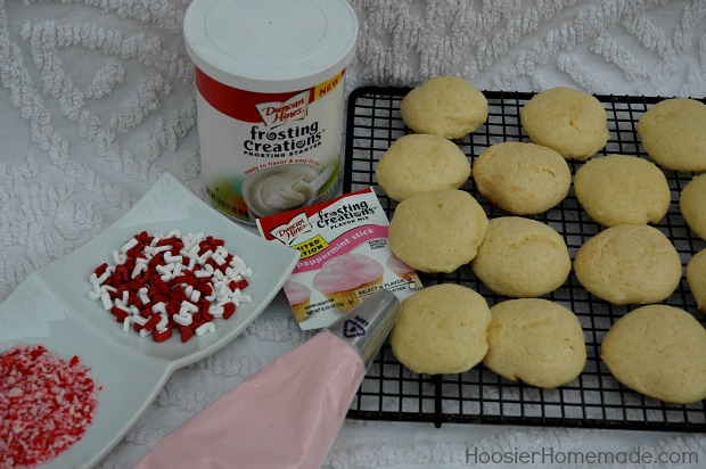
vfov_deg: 20.6
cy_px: 234
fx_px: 1293
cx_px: 353
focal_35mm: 66
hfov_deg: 30.5
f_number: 6.3
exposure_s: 1/160
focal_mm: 44
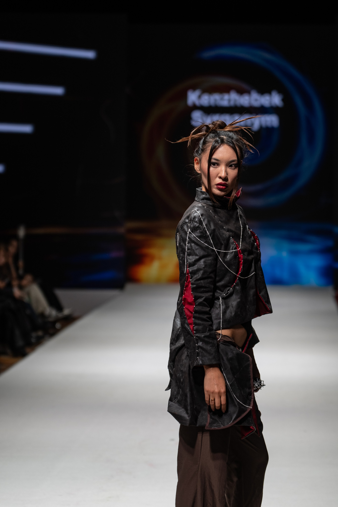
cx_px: 169
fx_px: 2028
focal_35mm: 144
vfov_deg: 14.3
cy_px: 254
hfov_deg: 9.5
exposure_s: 1/400
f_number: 2.8
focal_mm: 96
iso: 200
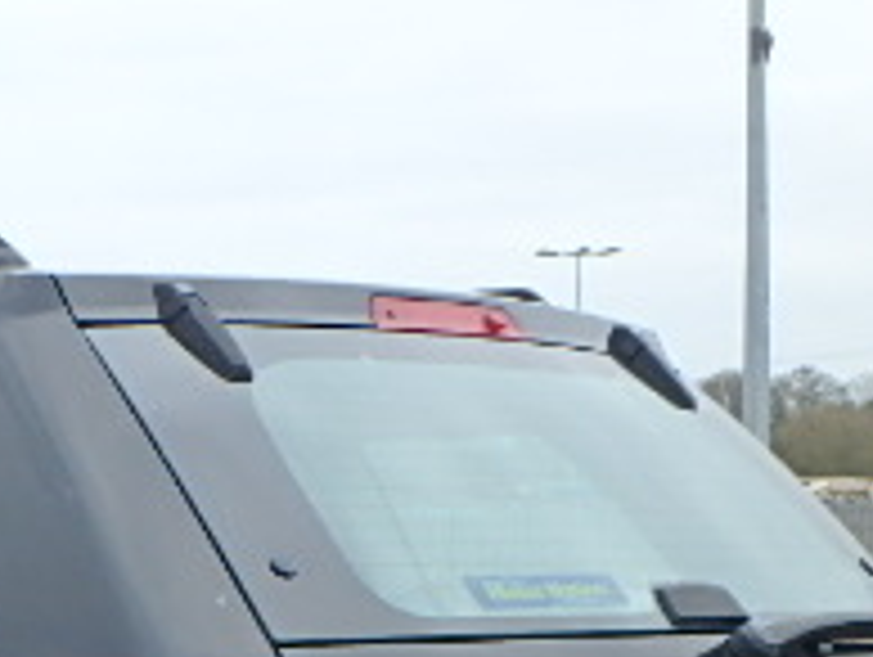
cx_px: -216
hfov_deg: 16.7
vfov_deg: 12.7
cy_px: 904
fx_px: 2828
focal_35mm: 112
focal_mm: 6
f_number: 4.9
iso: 125
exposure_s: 1/320
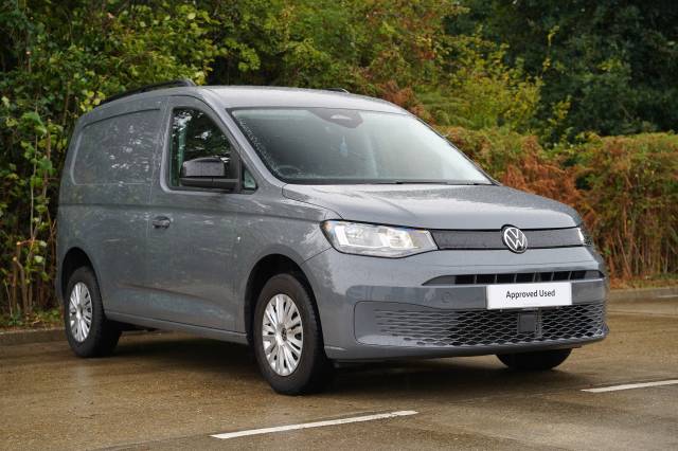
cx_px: 339
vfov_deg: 21.3
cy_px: 226
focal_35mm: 64
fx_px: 1199
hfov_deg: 31.6
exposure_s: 1/160
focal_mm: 63.7
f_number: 4
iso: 250
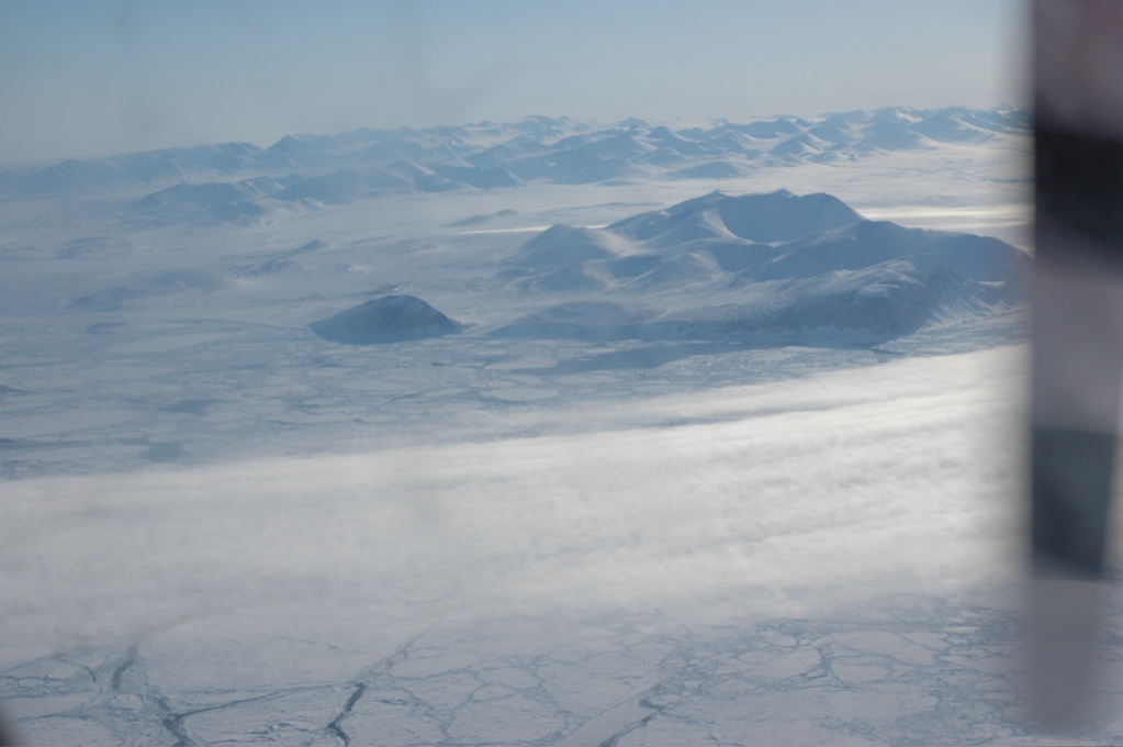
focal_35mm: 60
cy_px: 374
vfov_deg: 22.6
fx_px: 1870
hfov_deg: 33.4
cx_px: 562
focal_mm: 40
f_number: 11
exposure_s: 1/500
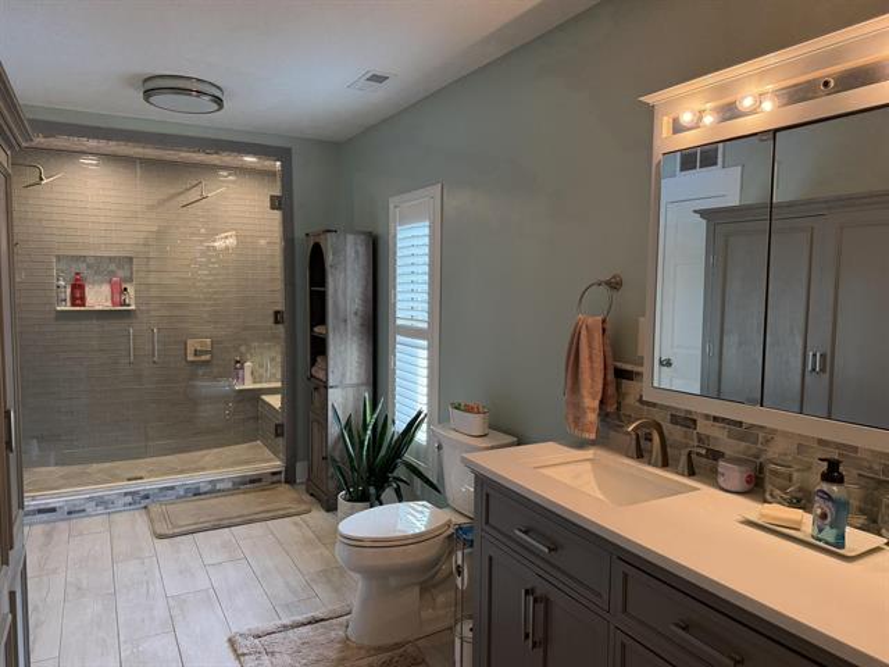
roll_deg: -0.3
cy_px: 334
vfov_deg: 56.8
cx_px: 444
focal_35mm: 24
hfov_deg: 71.6
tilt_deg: -5.6
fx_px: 616
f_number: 1.78
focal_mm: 6.76
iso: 250
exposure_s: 1/120
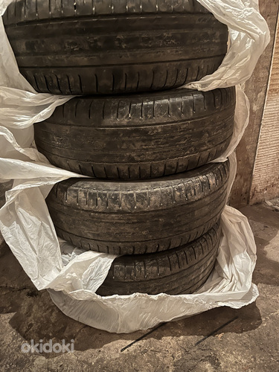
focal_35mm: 26
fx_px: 279
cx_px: 140
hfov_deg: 53.1
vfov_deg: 67.3
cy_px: 186
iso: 640
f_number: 1.6
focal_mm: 5.1
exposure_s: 1/10
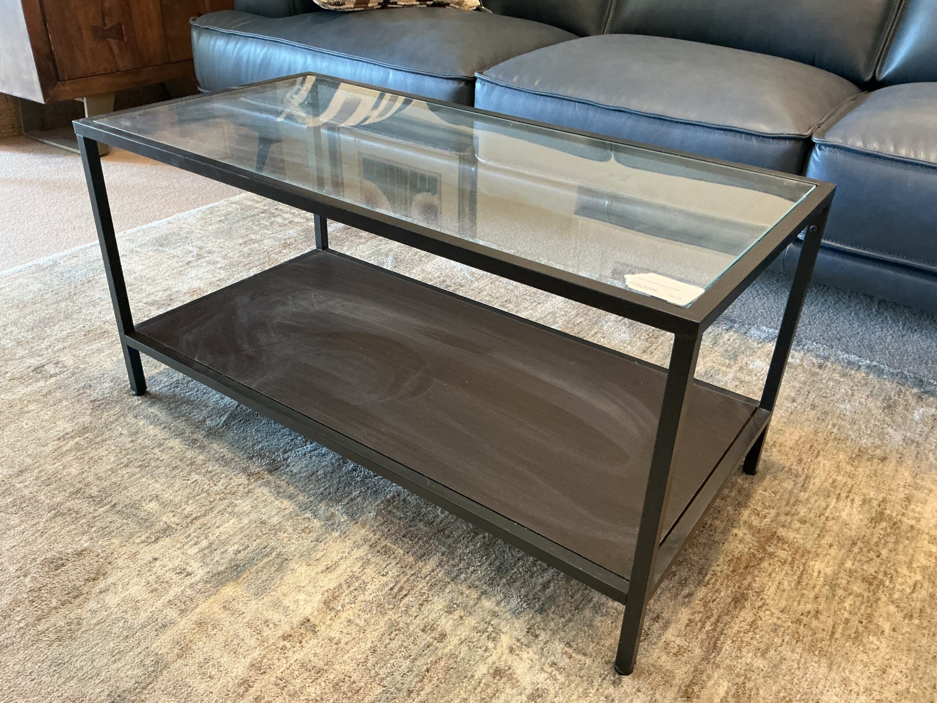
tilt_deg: -31.0
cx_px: 468
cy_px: 352
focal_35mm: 29
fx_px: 785
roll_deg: -1.8
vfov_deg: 48.2
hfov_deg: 61.7
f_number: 1.8
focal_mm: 3
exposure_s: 1/60
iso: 200
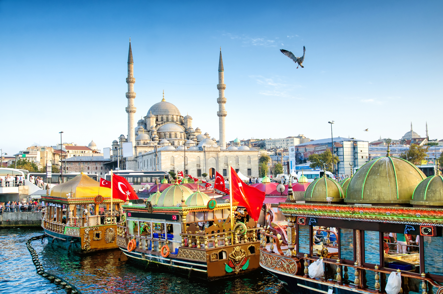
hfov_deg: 41.2
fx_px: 589
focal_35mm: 48
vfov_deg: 28.0
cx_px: 222
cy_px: 147
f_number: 7.1
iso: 400
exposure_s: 1/320
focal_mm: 32
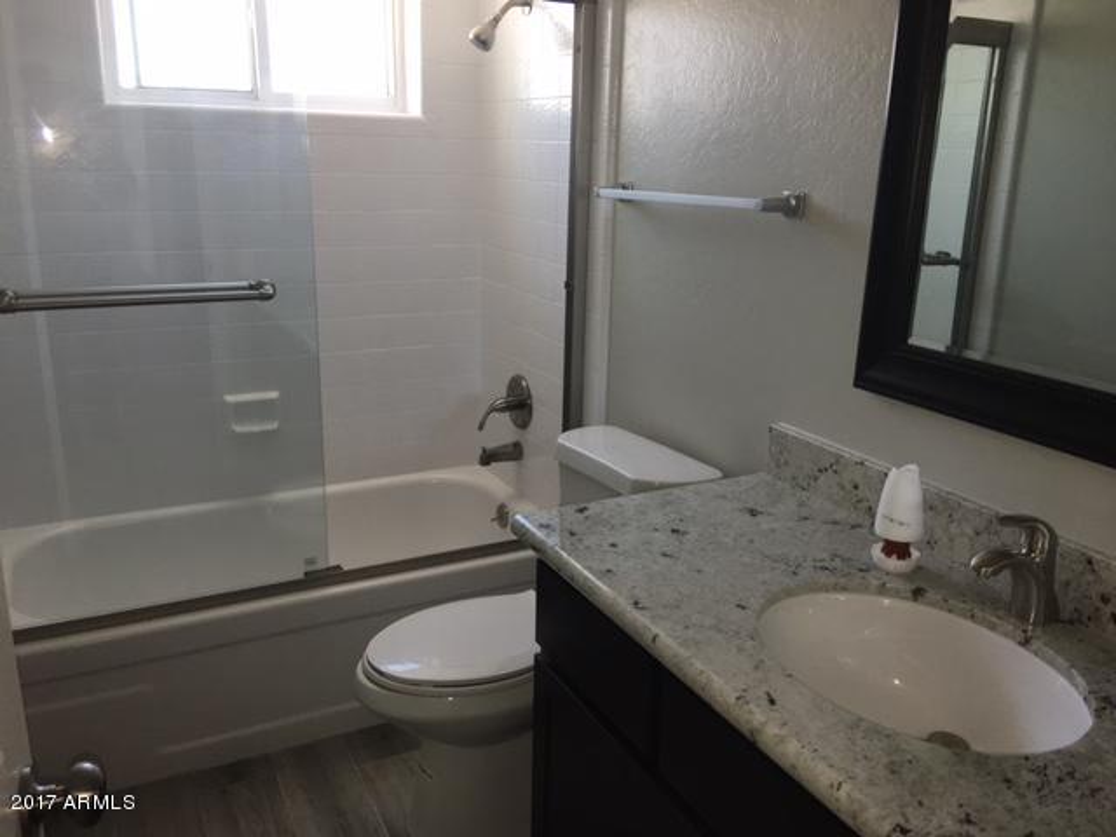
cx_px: 558
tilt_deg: -15.9
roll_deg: -1.3
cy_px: 418
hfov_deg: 61.7
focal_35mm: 29
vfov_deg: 48.2
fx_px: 935
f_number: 2.2
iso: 64
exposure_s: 1/33
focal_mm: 4.15
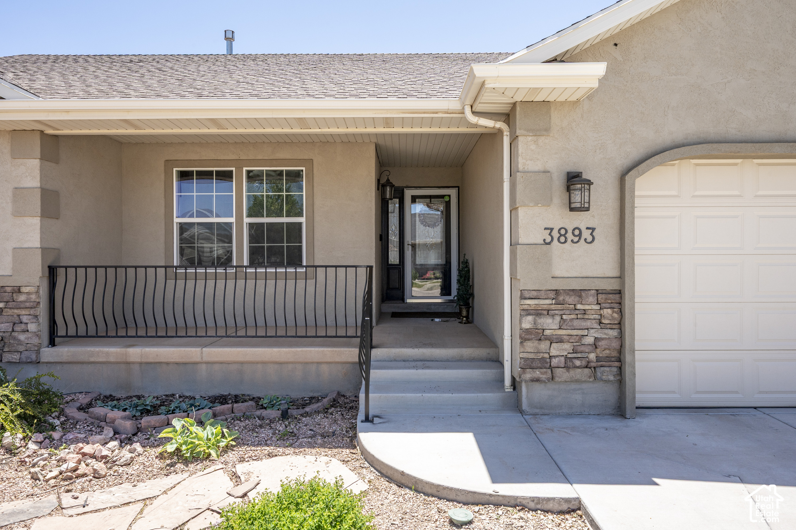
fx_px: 475
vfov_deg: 58.3
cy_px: 265
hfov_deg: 79.9
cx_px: 398
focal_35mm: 22
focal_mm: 21.5
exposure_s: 1/200
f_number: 13
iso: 320
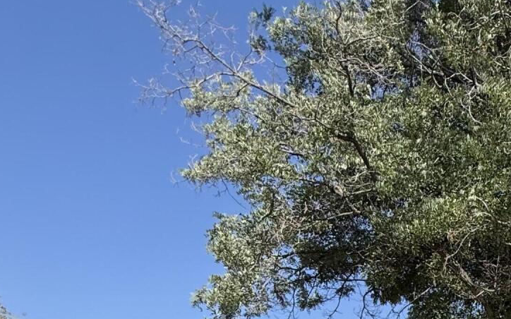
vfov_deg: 23.3
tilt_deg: -2.4
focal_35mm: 41
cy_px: 510
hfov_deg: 42.4
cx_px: 498
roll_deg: -0.2
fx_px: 571
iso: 50
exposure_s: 1/2611
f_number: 2.2
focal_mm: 2.22
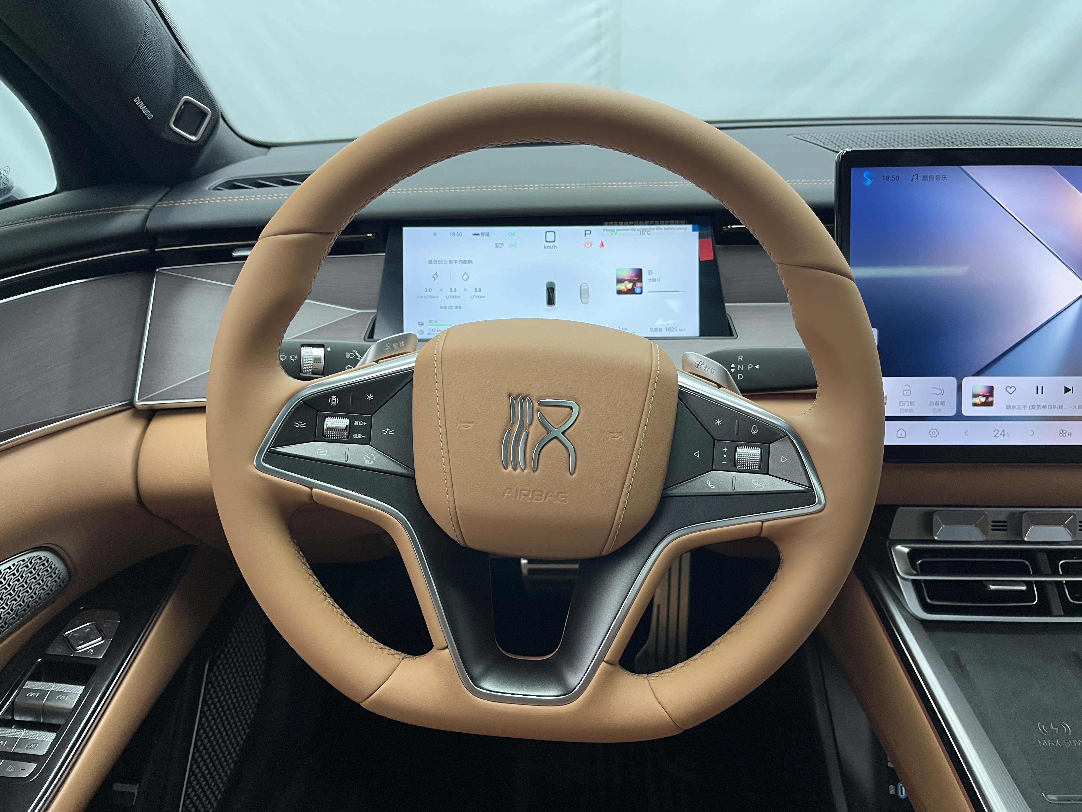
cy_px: 406
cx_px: 541
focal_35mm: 26
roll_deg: +2.4
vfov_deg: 53.1
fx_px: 813
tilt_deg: -22.5
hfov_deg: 67.3
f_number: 1.6
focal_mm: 5.1
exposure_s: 1/60
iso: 125
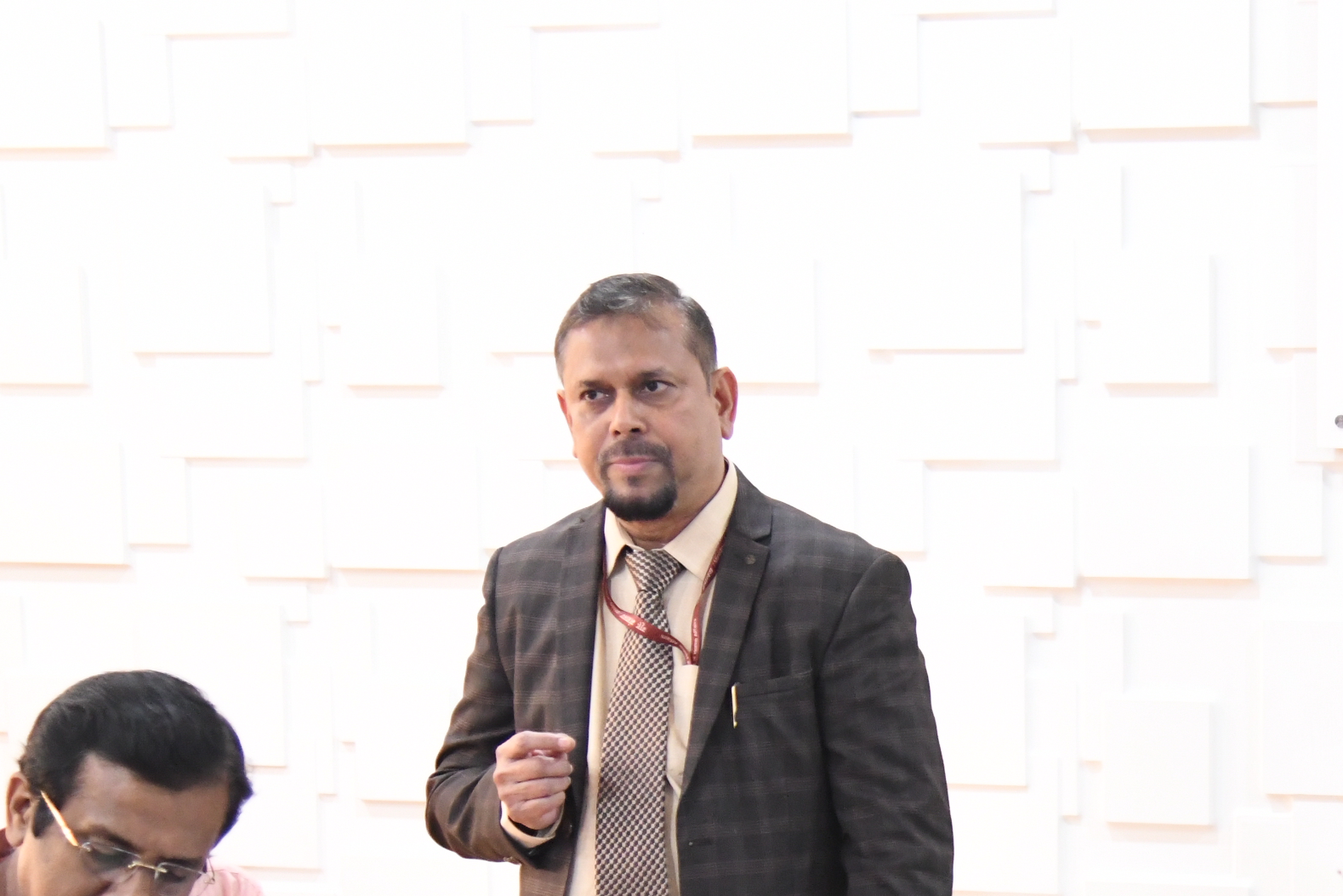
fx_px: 4290
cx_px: 1248
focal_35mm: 115
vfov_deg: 11.7
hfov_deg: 17.5
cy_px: 994
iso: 4000
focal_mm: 44
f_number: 4
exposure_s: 1/125
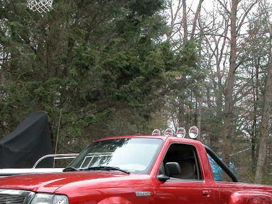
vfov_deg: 23.2
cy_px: 171
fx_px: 487
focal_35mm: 62
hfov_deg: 31.1
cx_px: 166
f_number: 3.5
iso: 100
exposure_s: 1/94.2
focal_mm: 8.9
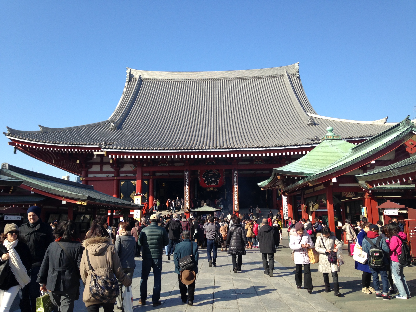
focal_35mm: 33
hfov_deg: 55.4
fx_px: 397
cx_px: 208
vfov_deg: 42.9
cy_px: 156
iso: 50
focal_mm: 4.12
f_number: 2.4
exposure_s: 1/861
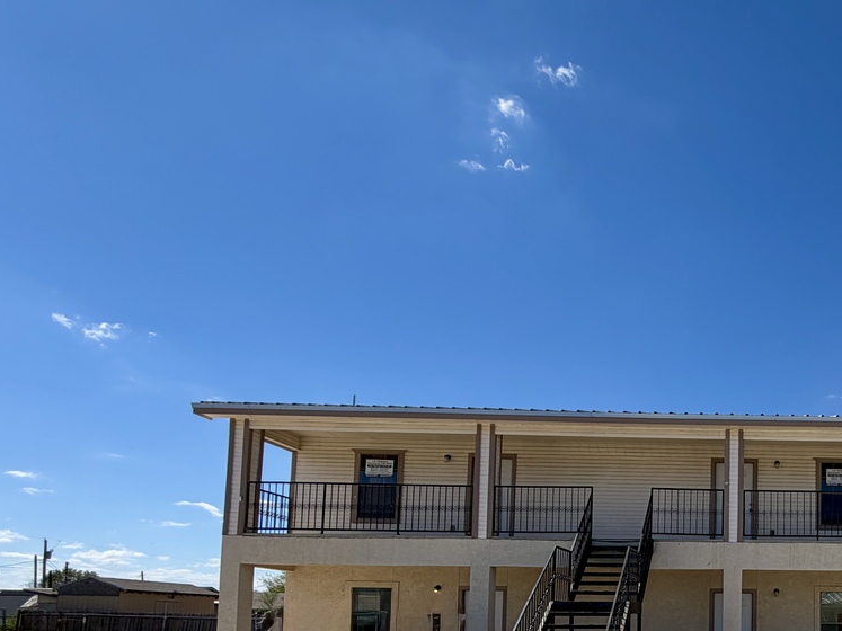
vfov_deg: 46.2
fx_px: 657
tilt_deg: +4.7
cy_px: 572
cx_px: 779
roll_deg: -0.6
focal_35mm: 27
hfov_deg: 55.4
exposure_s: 1/1167
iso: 20
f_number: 2.2
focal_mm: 2.22
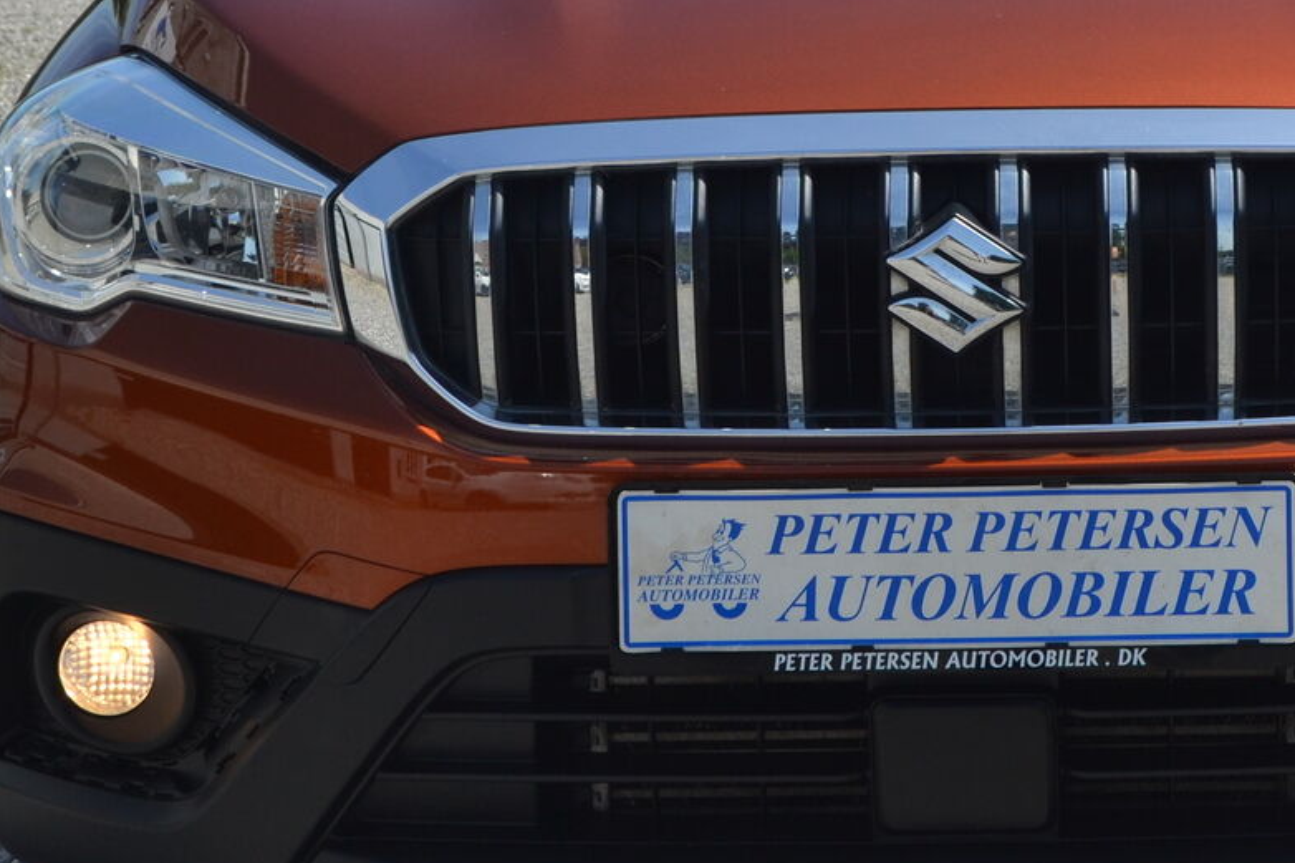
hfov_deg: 17.8
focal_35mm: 114
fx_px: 4108
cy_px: 66
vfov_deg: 11.9
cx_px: 979
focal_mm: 31
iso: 100
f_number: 9
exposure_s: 1/320
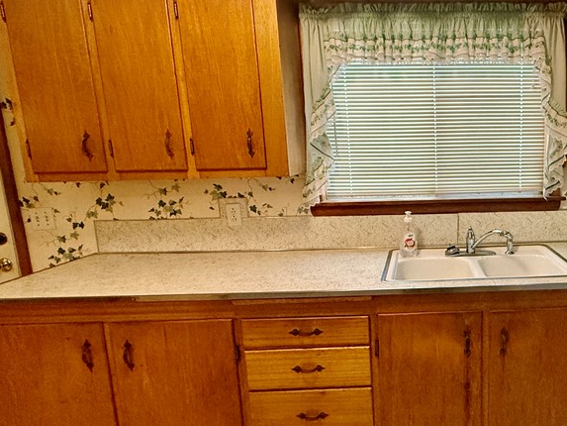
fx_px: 410
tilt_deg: -8.5
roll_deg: +0.7
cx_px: 442
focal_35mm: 25
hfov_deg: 64.1
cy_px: 217
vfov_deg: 54.9
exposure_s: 1/60
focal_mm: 2.22
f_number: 2.2
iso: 500
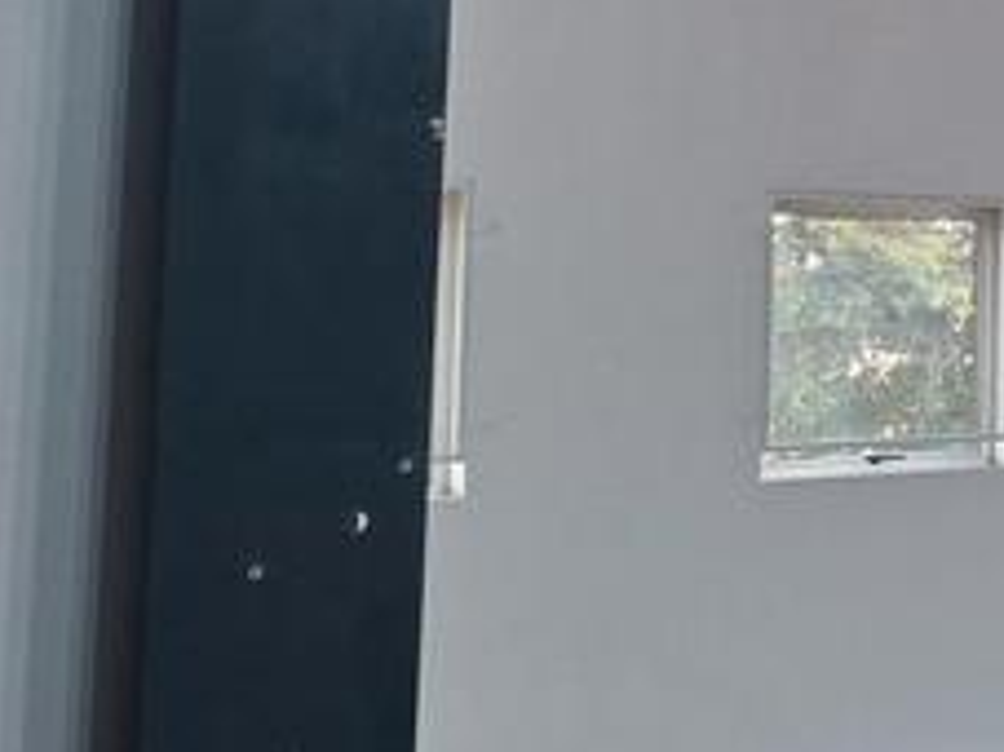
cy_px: 106
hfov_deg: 19.5
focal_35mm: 81
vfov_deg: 18.0
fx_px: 2348
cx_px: 1685
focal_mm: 5.54
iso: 200
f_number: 1.8
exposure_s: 1/100
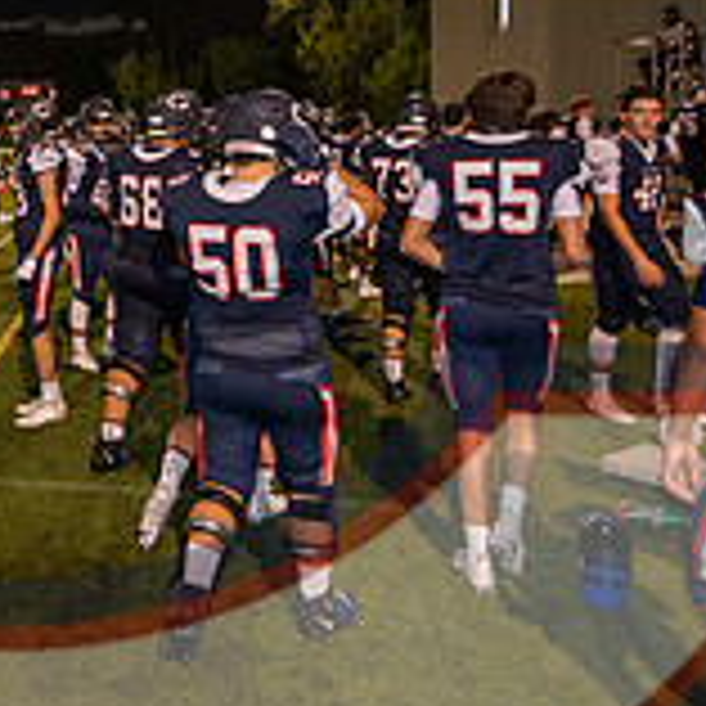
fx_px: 1015
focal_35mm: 44
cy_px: 162
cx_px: -18
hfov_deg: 34.5
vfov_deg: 37.2
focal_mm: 14
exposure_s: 1/200
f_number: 4
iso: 2200
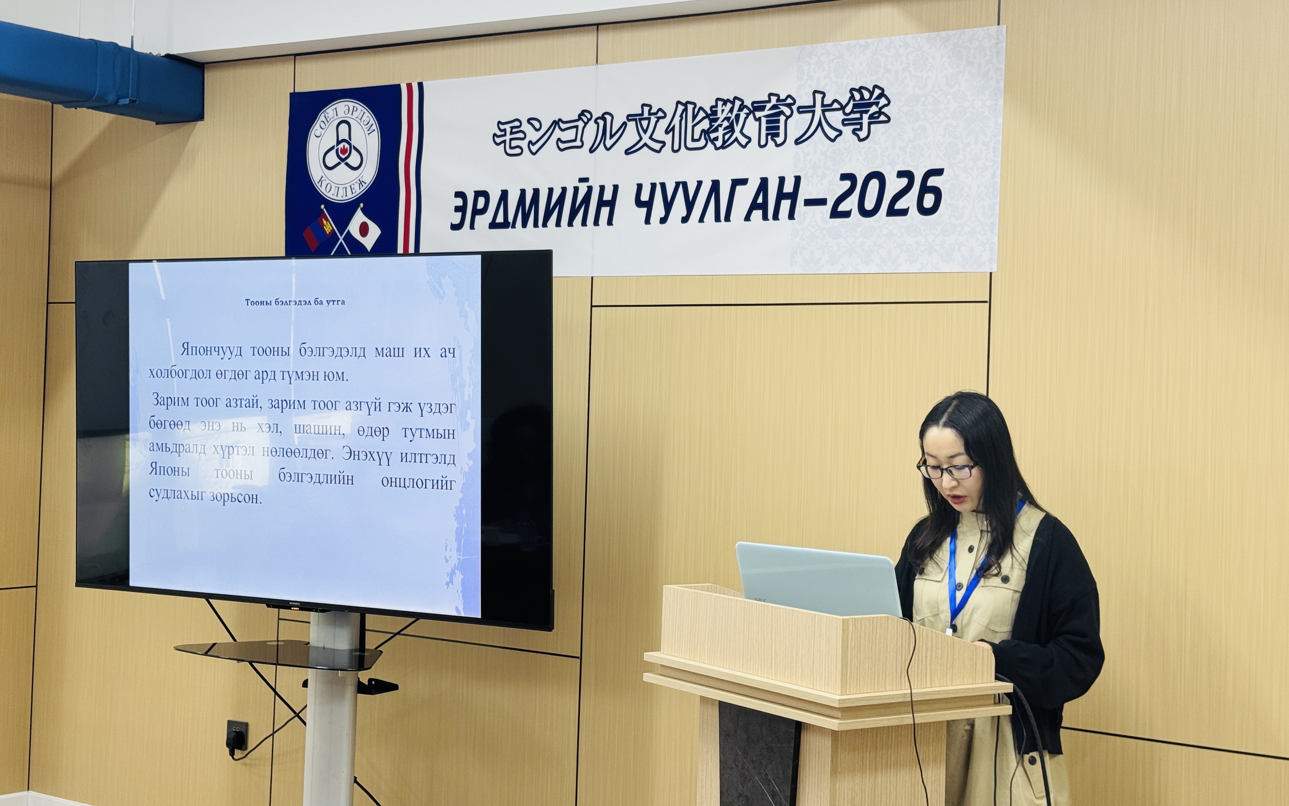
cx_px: 644
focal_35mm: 51
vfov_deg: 25.3
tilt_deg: +1.1
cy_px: 363
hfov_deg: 39.6
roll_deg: -2.0
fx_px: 1792
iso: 100
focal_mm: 6.76
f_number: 1.78
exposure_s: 1/100
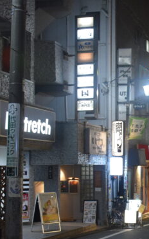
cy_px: 152
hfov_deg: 16.4
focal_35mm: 76
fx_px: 494
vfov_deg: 27.0
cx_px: 184
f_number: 3.5
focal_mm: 18
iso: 1600
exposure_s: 1/60
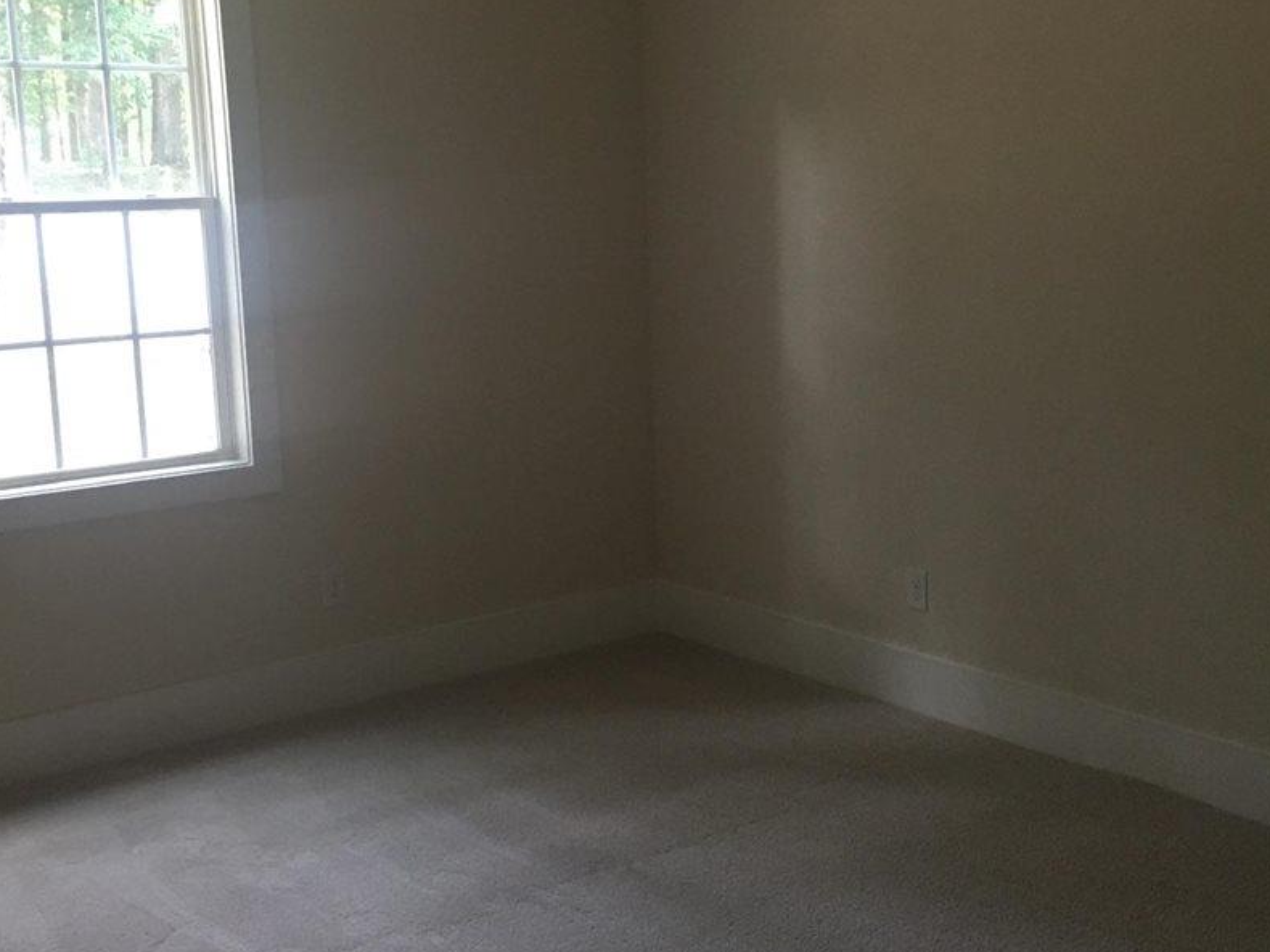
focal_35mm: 47
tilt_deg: -9.1
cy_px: 474
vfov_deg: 30.9
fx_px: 1724
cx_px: 739
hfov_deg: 40.3
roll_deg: +1.4
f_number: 2.2
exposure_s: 1/15
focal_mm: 4.15
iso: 64
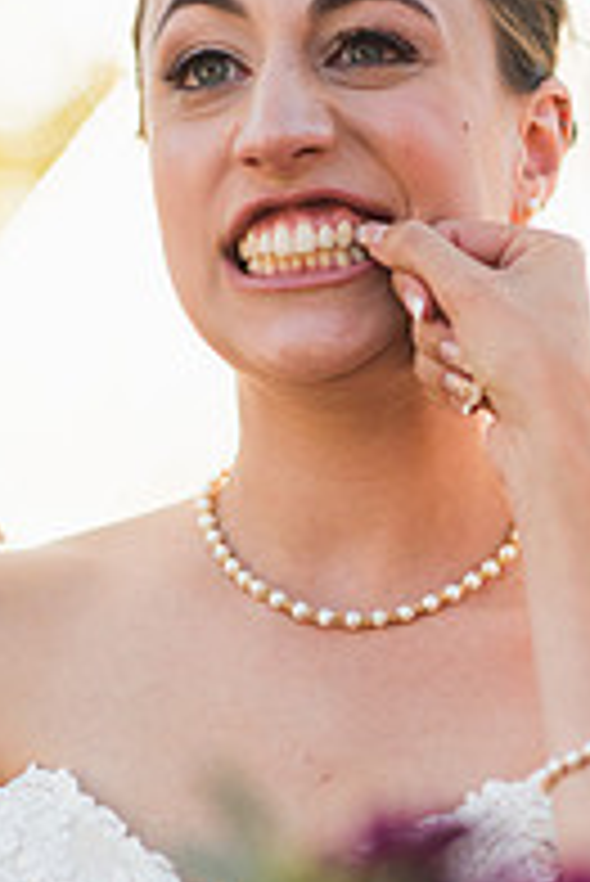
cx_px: 450
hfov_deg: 7.0
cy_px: 450
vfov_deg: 10.5
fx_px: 4785
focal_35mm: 195
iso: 125
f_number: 2
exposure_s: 1/3200
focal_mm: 85
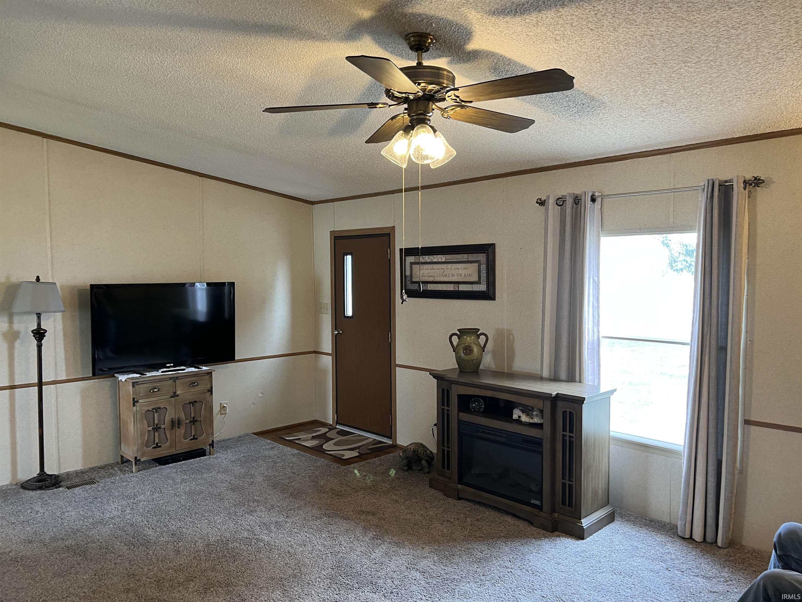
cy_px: 301
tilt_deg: -2.9
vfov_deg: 53.1
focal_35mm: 26
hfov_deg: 67.3
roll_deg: +1.0
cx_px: 401
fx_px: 602
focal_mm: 5.7
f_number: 1.5
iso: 100
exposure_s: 1/60
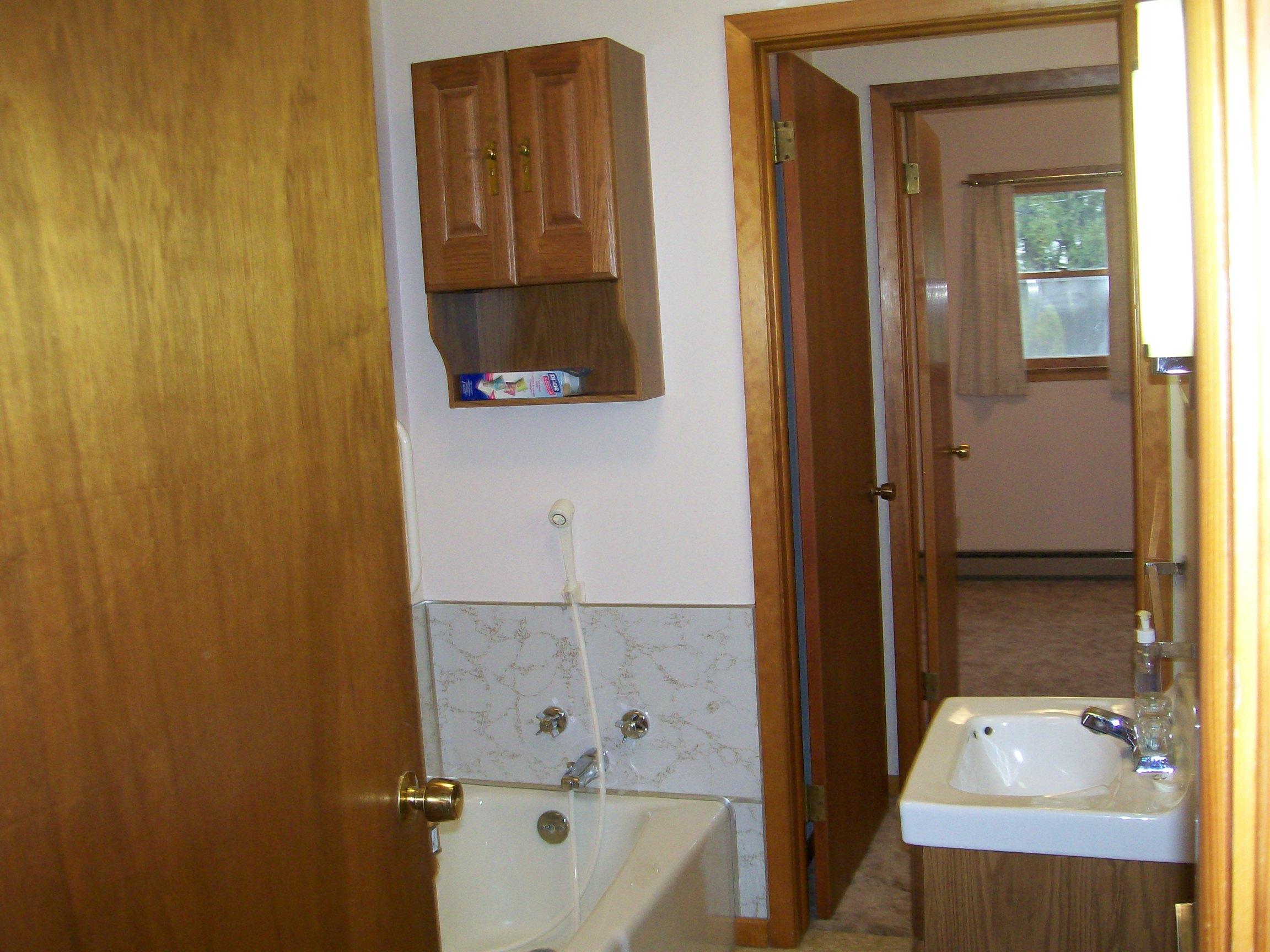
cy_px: 476
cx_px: 635
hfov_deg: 51.4
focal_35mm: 36
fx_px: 1321
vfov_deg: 39.7
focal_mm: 6
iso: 140
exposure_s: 1/64
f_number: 2.7
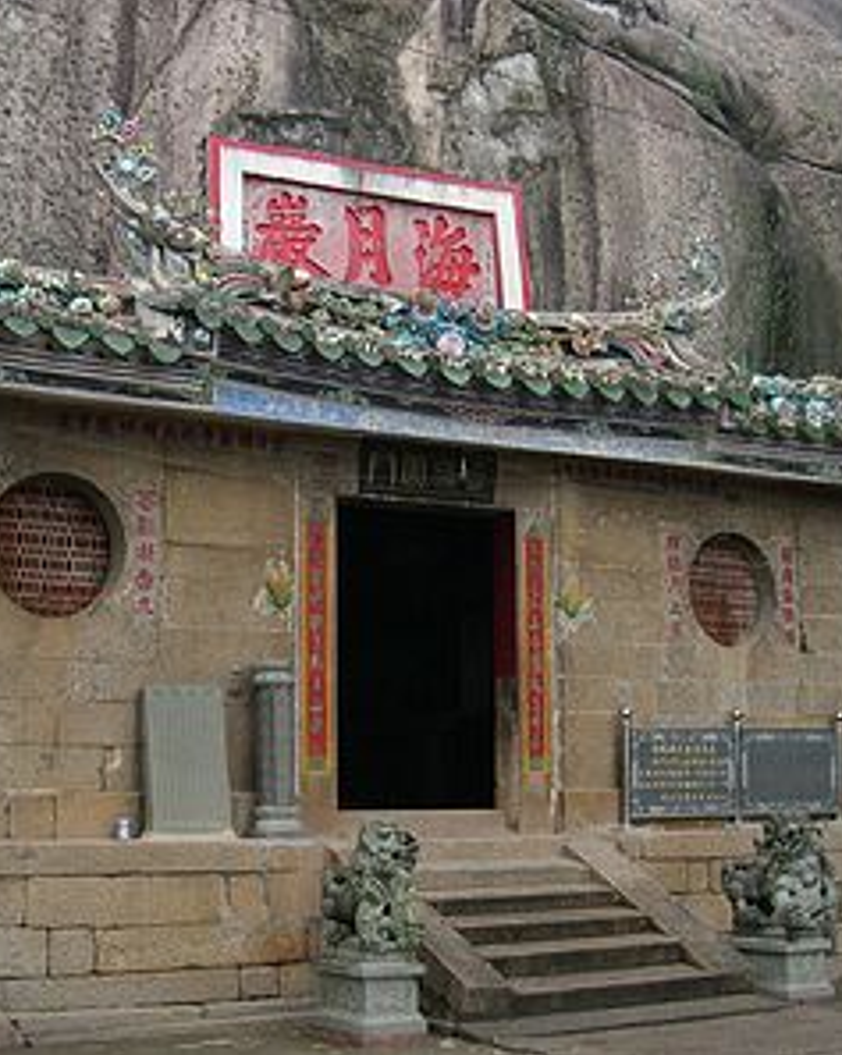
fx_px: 1560
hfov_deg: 30.0
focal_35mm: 50
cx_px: 295
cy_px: 529
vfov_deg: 37.4
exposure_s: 1/109
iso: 100
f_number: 2.8
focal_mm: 8
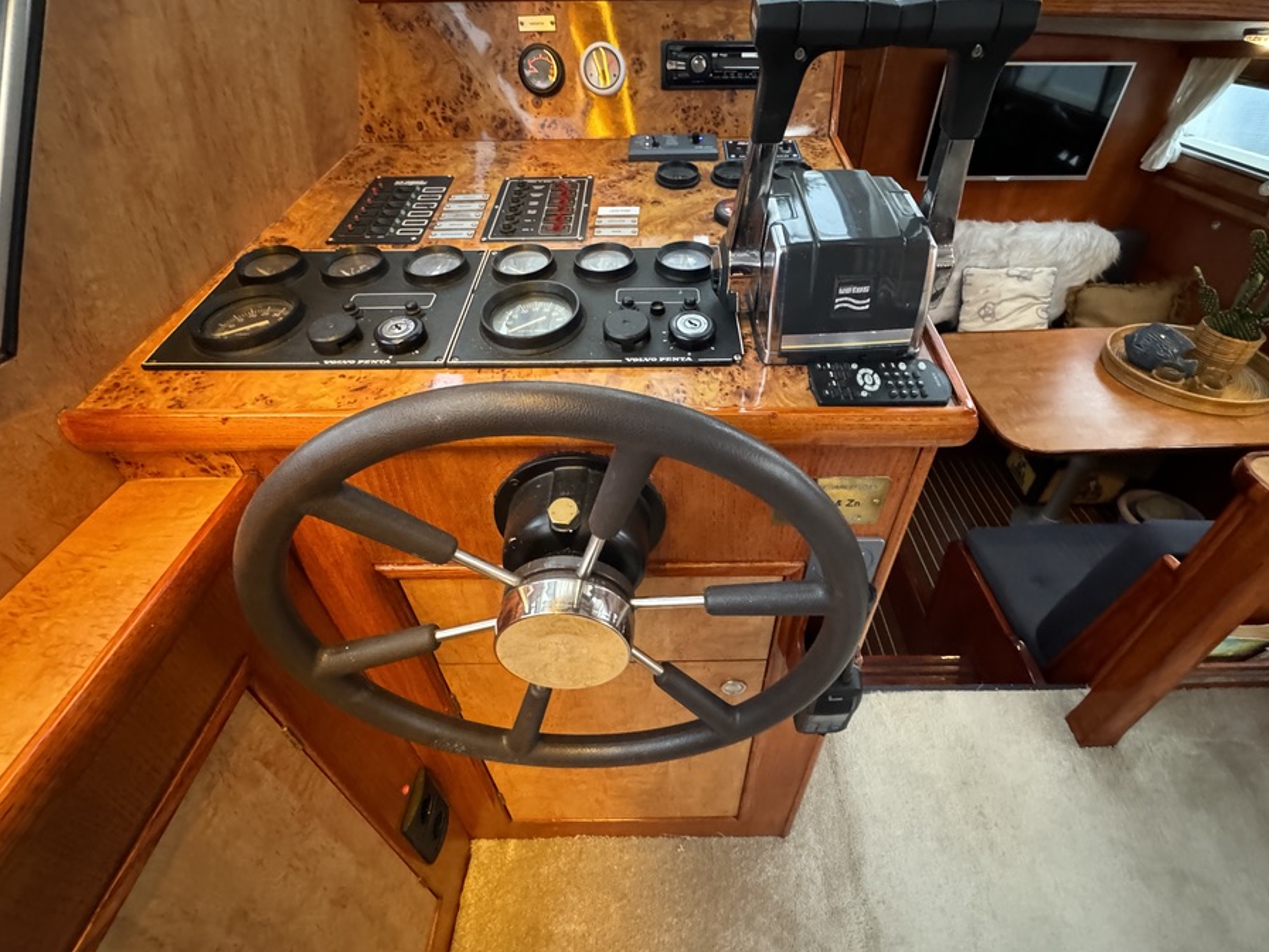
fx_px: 587
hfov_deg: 94.4
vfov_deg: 78.0
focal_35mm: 16
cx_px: 667
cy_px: 436
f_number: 2.2
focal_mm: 2.22
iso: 1250
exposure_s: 1/51
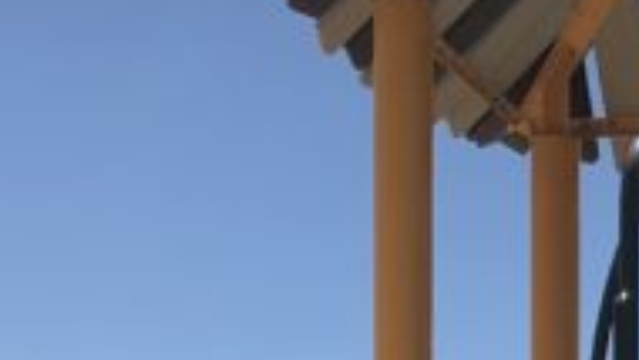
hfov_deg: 11.3
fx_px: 3102
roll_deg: -0.2
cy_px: 863
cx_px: 945
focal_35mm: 183
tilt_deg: +1.9
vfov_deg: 6.3
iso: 20
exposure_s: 1/2525
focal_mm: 3.99
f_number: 1.8
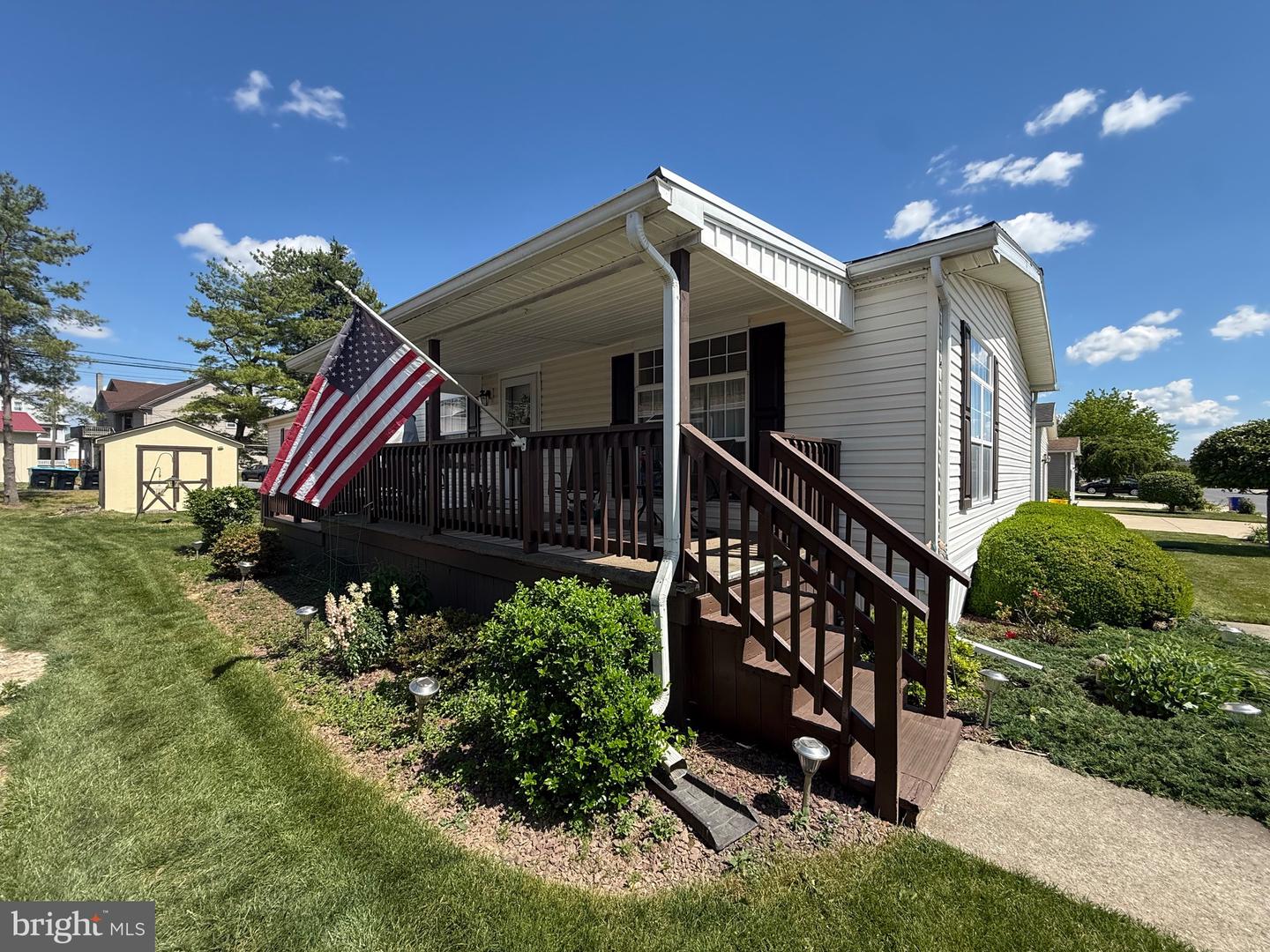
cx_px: 635
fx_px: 514
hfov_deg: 102.1
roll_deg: +0.0
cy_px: 476
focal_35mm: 14
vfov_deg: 85.7
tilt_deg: -0.2
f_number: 2.2
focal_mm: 2.22
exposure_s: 1/1105
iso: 64
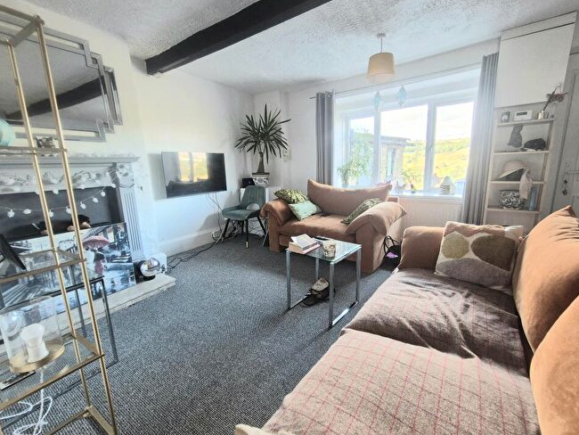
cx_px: 298
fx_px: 234
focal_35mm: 14
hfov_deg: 102.0
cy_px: 217
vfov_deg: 85.7
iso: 200
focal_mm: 2.2
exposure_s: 1/50
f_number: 2.2
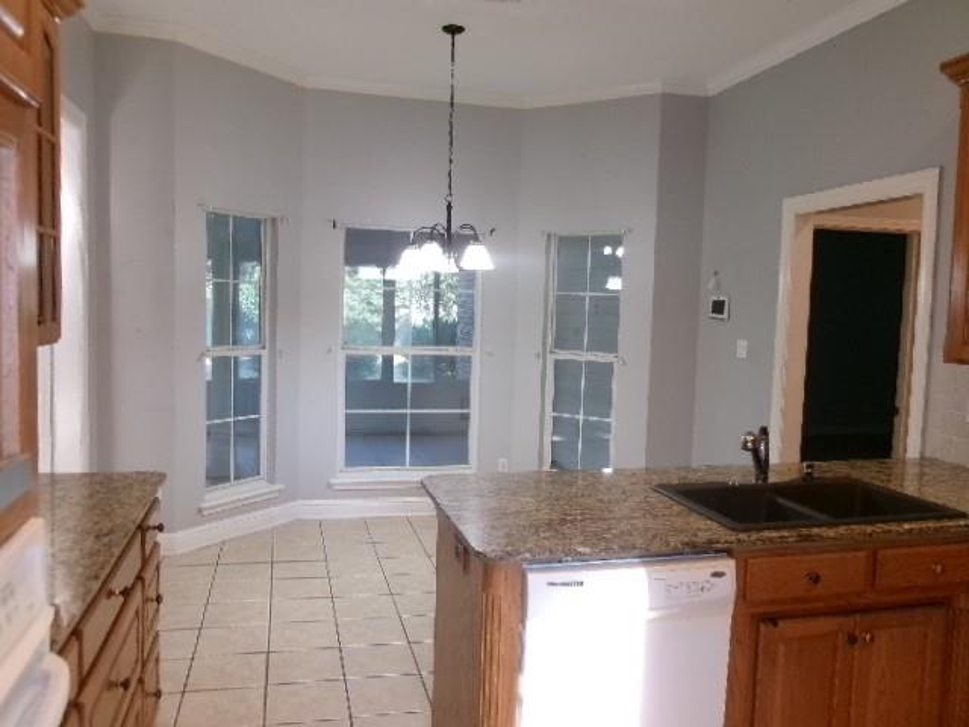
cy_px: 364
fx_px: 784
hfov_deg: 63.4
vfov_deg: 49.7
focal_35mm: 28
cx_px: 484
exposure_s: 1/34
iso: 250
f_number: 3.9
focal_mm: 5.1
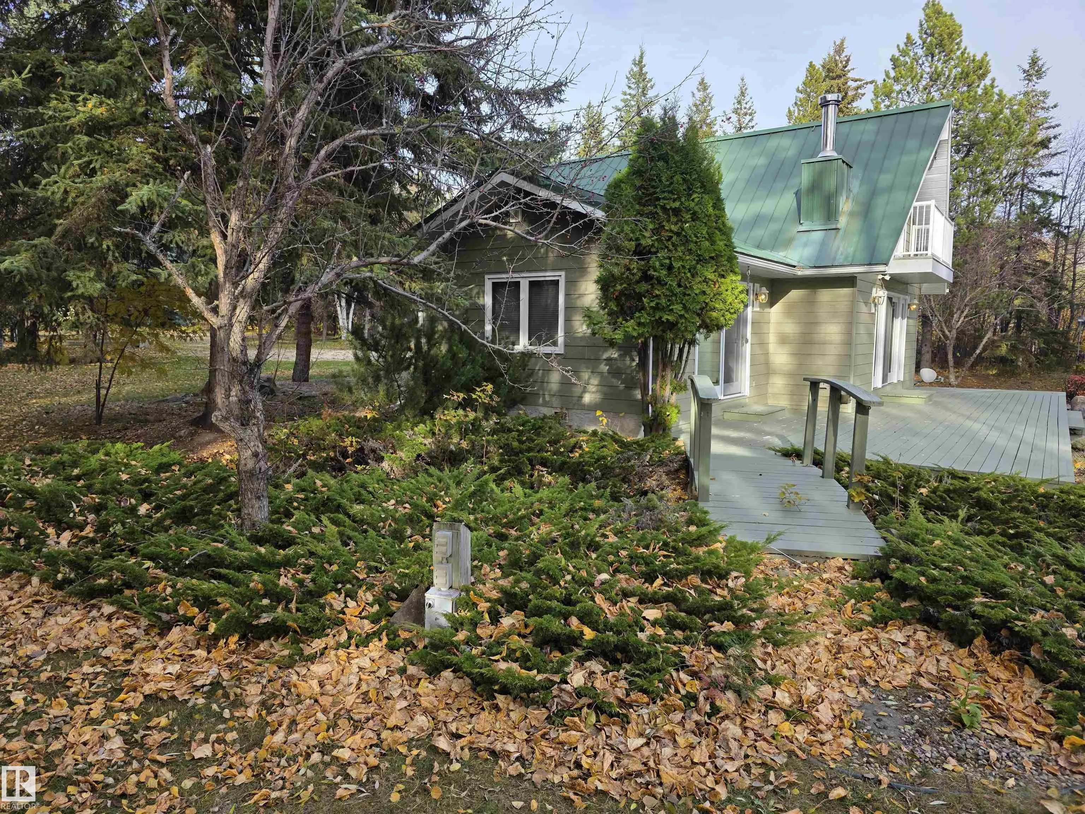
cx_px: 542
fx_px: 721
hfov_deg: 73.9
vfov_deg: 58.9
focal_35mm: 23
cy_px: 407
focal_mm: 6.3
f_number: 1.7
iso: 80
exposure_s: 1/1488
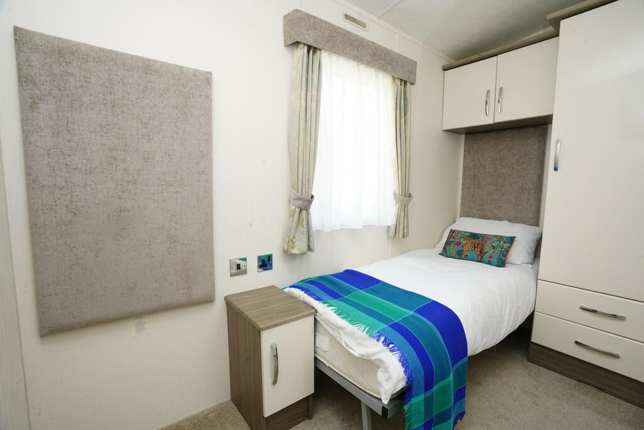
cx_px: 322
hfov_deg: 96.7
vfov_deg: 73.8
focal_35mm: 16
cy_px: 215
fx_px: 286
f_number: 13
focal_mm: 16
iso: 1600
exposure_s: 1/60
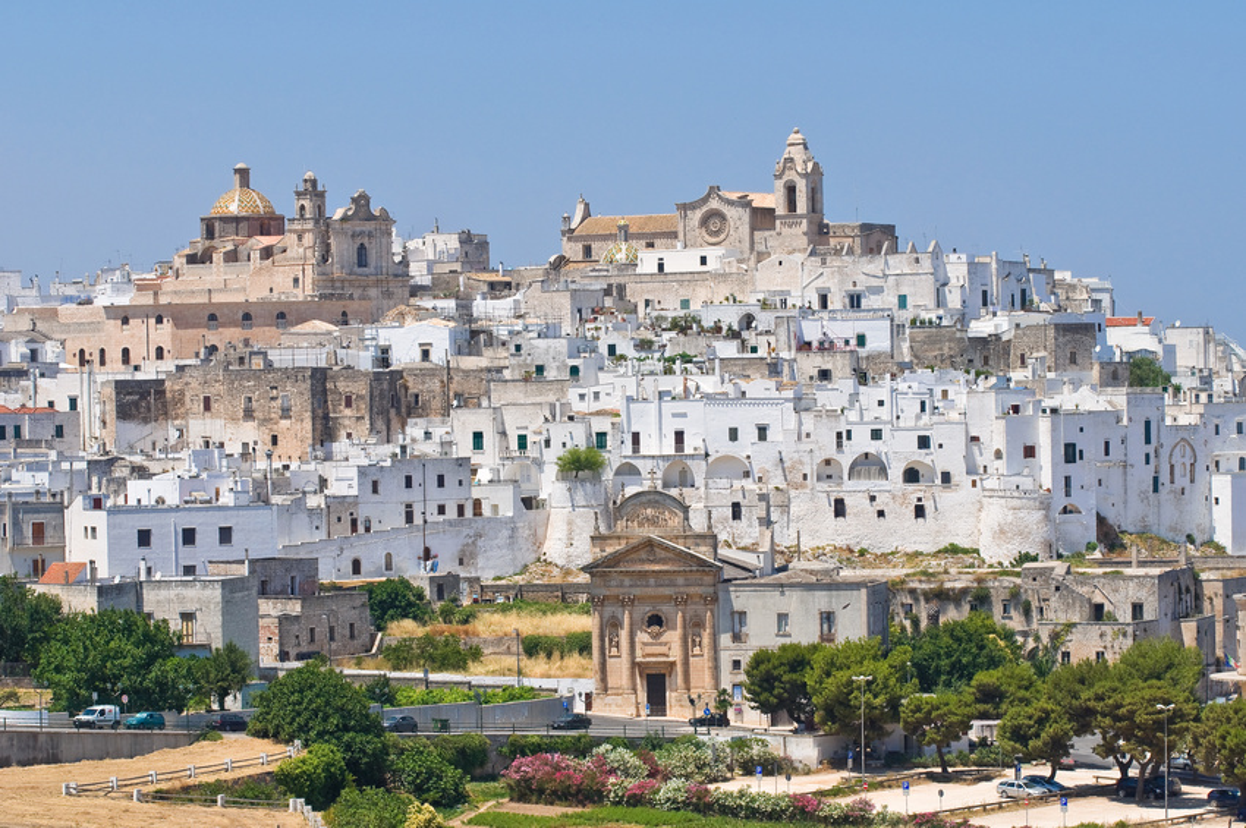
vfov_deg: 10.1
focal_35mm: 135
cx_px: 623
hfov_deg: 15.2
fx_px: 4668
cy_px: 414
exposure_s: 1/320
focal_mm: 90
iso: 200
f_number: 10
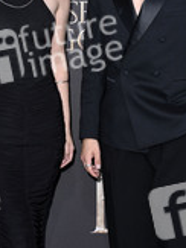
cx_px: 88
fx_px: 760
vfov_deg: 18.6
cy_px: 128
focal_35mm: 106
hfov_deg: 13.9
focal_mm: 45
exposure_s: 1/250
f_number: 5.6
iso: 320
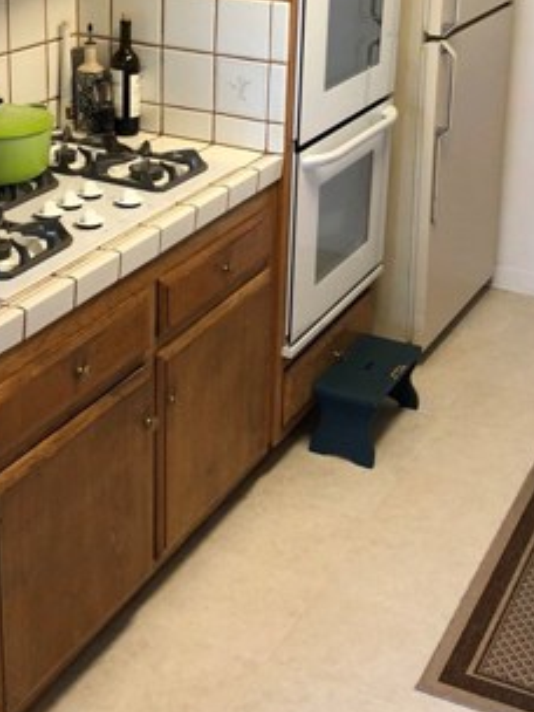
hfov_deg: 24.8
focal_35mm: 59
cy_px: 178
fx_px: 1214
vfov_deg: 32.1
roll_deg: -2.8
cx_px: 265
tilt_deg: -13.6
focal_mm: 4
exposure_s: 1/20
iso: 40
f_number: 1.8
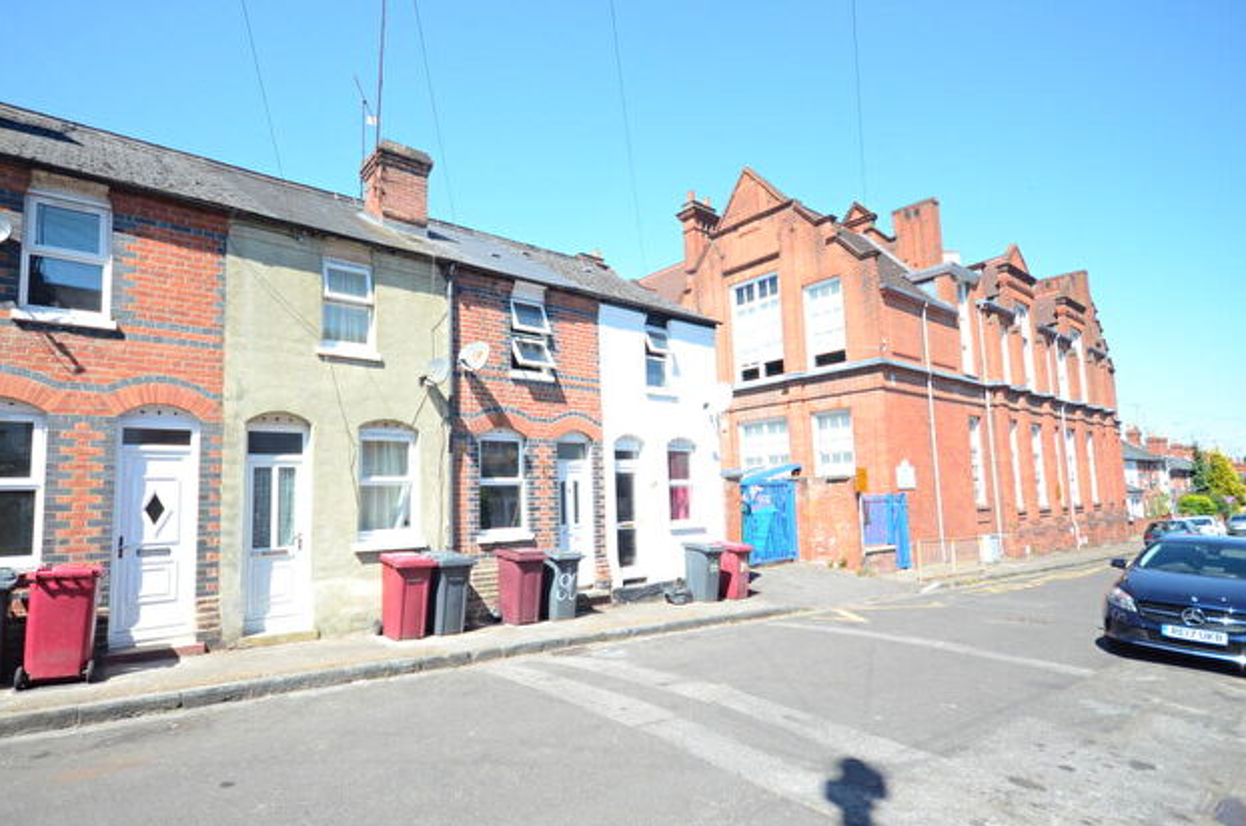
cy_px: 432
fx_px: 641
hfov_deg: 88.2
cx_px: 571
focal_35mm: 19
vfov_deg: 65.5
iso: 1600
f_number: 5
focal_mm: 11
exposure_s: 1/3200
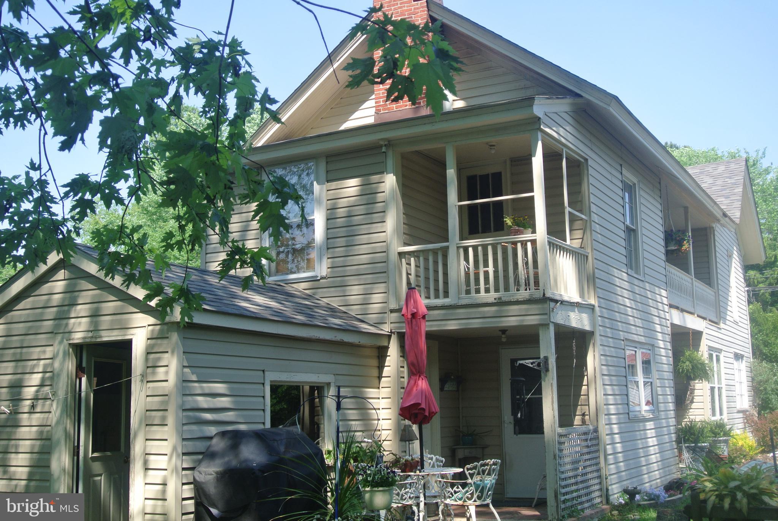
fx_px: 909
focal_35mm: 42
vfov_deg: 32.0
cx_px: 389
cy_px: 260
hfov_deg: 46.4
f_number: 4.2
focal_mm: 15.7
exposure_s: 1/320
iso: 100
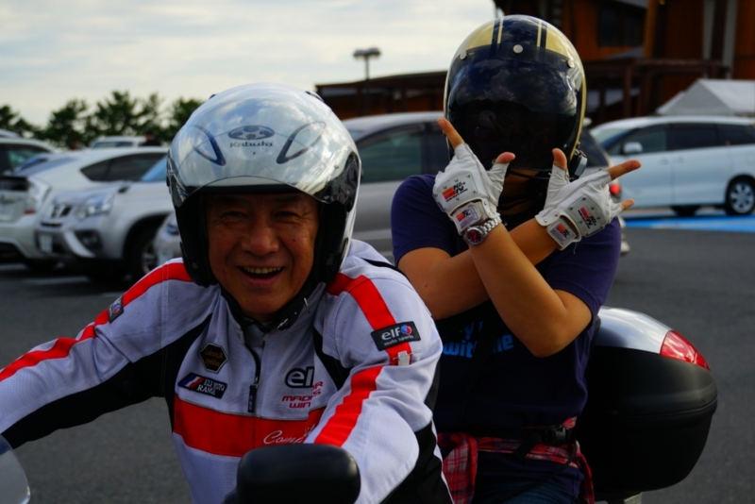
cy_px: 252
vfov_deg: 17.3
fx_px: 1657
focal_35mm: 79
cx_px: 378
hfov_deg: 25.7
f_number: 5.6
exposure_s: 1/1000
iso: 320
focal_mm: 53
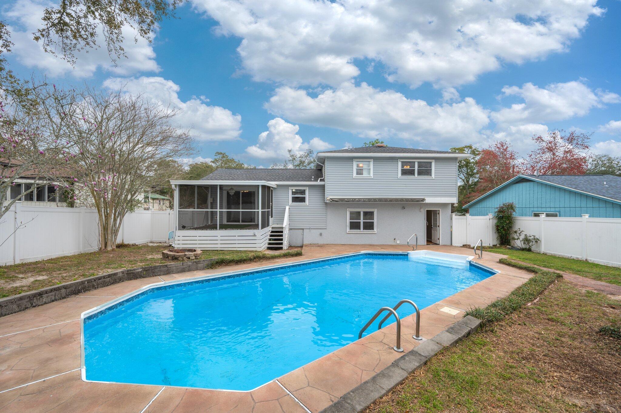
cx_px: 310
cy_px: 206
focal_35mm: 16
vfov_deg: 73.7
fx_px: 276
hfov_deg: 96.8
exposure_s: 1/200
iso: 200
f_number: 9
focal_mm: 16
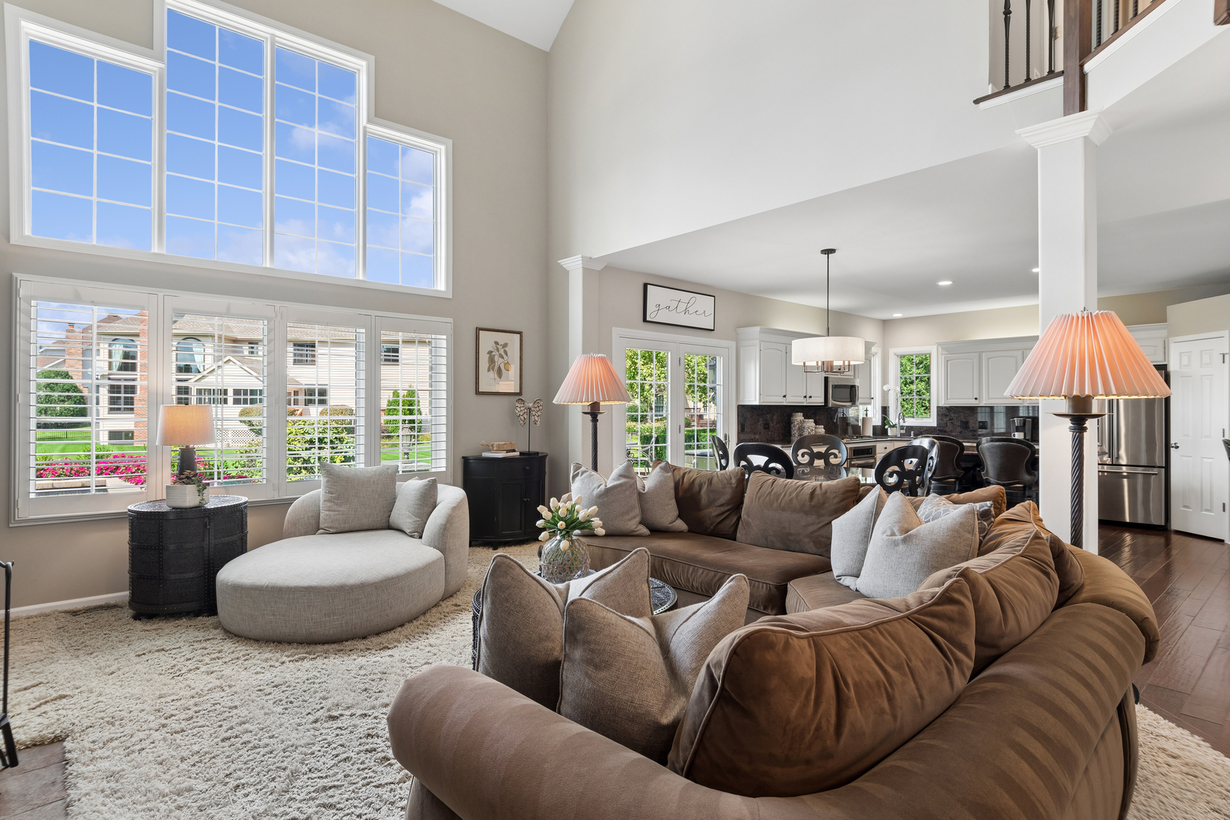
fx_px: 615
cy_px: 410
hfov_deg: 90.0
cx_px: 615
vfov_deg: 67.4
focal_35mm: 18
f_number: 8
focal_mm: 12
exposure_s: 1/13
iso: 250
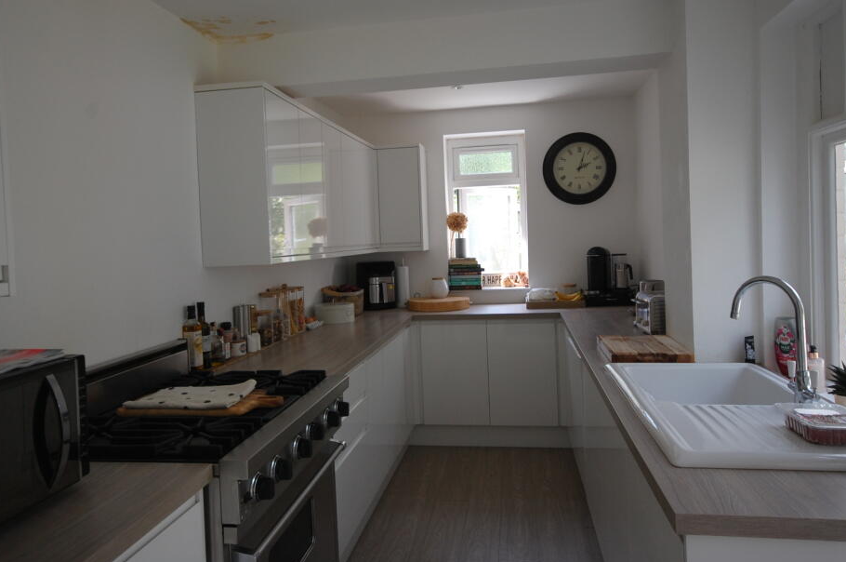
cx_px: 410
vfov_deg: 47.7
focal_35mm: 27
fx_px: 634
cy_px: 256
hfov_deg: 67.4
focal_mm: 16
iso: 450
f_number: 5.3
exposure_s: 1/125
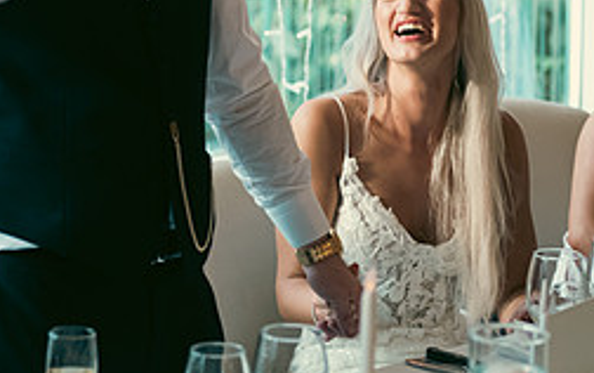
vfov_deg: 8.0
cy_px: -4
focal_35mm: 164
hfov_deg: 12.7
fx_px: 2657
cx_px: 184
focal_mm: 70
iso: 400
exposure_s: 1/160
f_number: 3.5
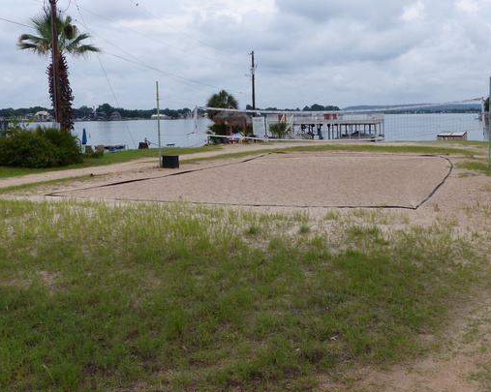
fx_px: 537
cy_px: 163
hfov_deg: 48.6
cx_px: 308
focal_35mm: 37
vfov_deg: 40.0
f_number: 4
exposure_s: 1/1600
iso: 100
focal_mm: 5.4
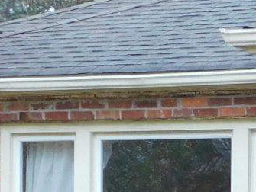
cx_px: 553
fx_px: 2006
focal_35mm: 271
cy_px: 312
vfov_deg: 5.4
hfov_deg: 7.0
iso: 125
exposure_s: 1/100
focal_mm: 7.1
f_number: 3.6
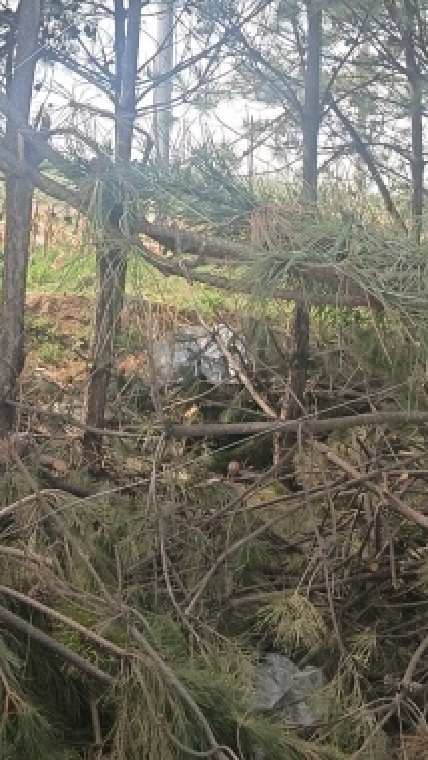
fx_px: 1672
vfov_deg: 23.8
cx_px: -2
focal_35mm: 83
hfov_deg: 14.4
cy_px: -101
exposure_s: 1/167
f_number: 1.8
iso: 100
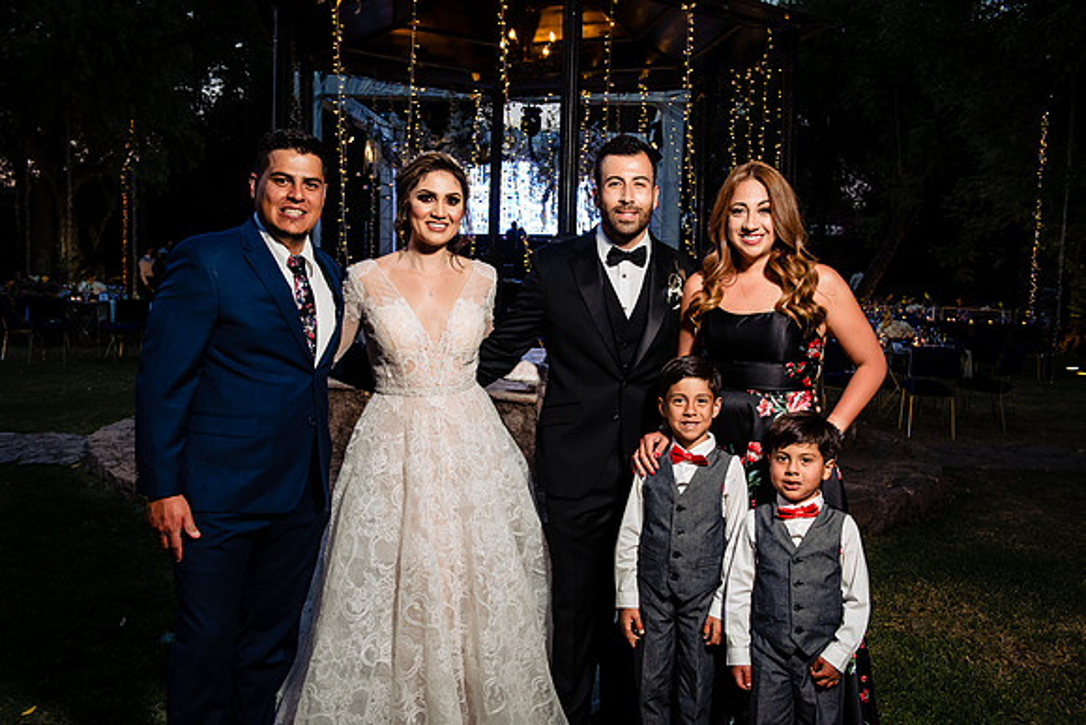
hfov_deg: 54.4
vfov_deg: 37.9
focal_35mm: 35
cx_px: 543
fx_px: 1056
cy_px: 362
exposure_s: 1/200
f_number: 6.3
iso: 1250
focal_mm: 35
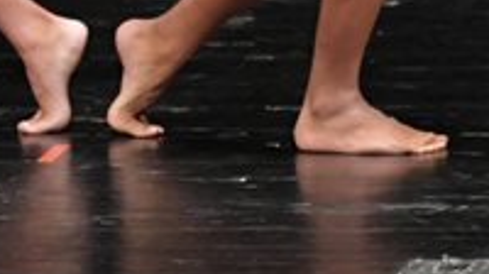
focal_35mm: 1098
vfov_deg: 1.1
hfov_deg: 2.0
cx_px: -106
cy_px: -320
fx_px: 14222
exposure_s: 1/400
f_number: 5.6
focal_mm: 180
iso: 3200
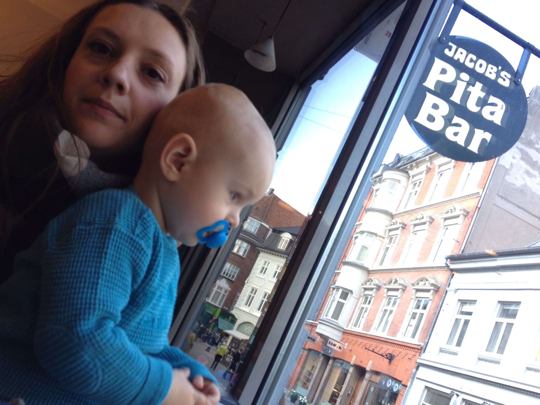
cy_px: 205
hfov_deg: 50.1
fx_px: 577
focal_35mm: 37
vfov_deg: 38.7
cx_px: 255
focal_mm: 4.28
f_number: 2.4
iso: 64
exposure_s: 1/40
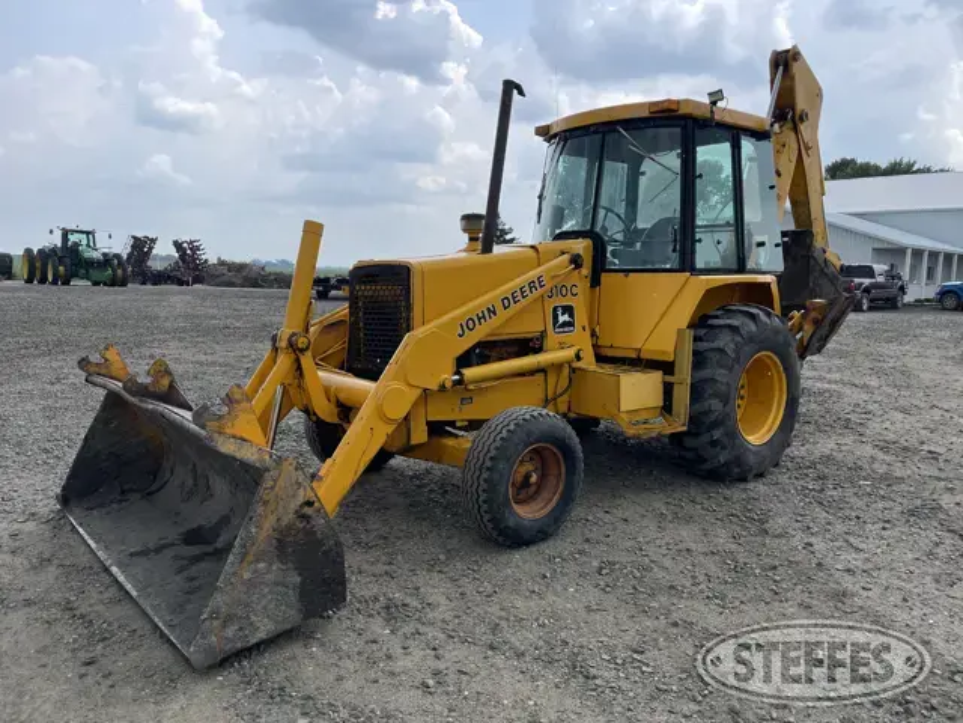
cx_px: 482
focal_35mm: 26
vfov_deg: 53.1
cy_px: 362
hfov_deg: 67.3
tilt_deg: -6.2
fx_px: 723
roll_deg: -1.5
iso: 32
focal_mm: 5.1
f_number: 1.6
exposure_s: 1/1403
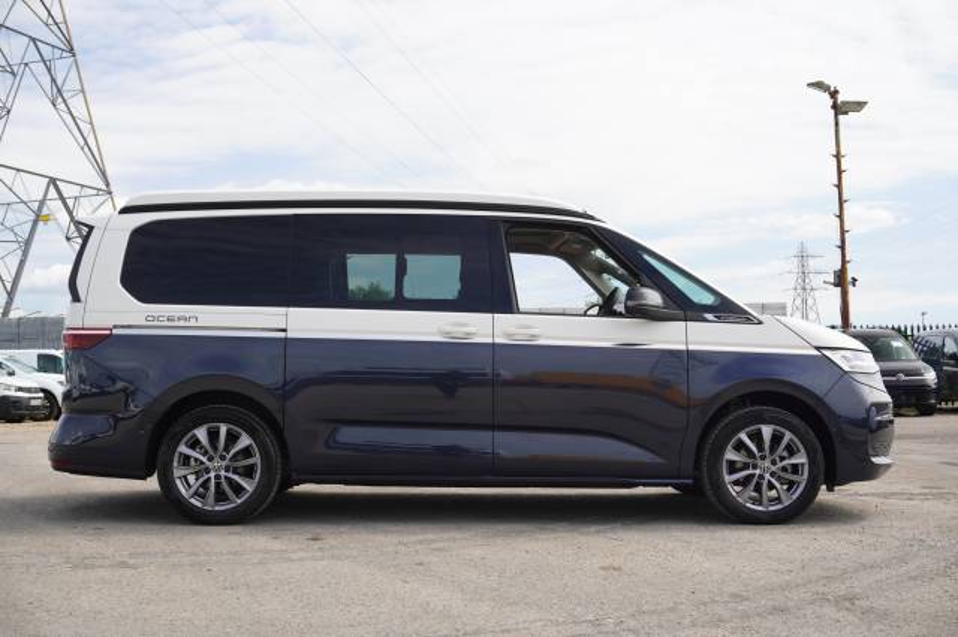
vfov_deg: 31.9
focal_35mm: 42
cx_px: 479
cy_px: 318
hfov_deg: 46.4
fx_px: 1117
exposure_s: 1/100
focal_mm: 28
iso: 100
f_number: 8
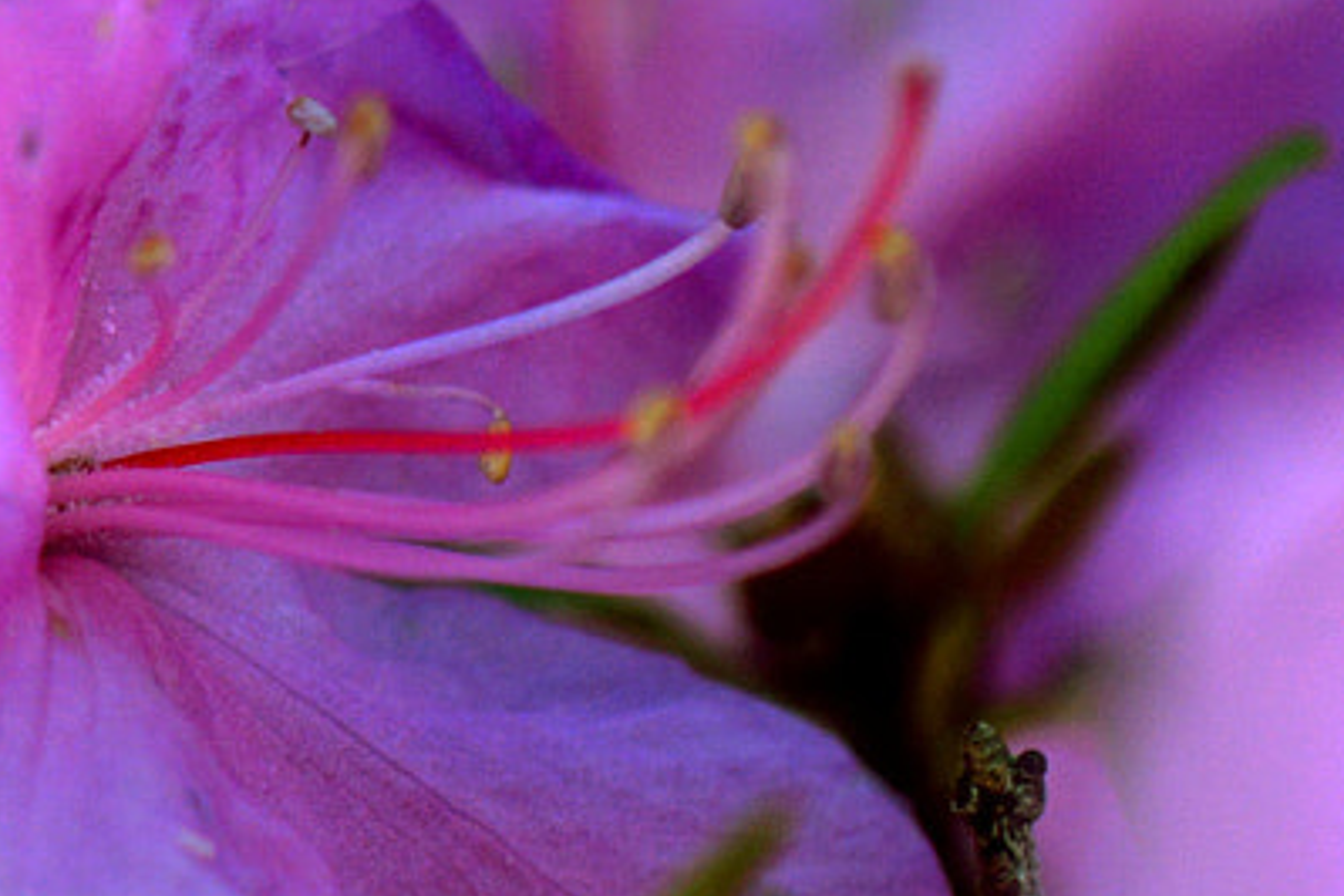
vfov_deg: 2.5
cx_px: -492
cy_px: -74
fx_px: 20196
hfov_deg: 3.8
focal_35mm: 541
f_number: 4
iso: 400
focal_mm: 90
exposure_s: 1/1000
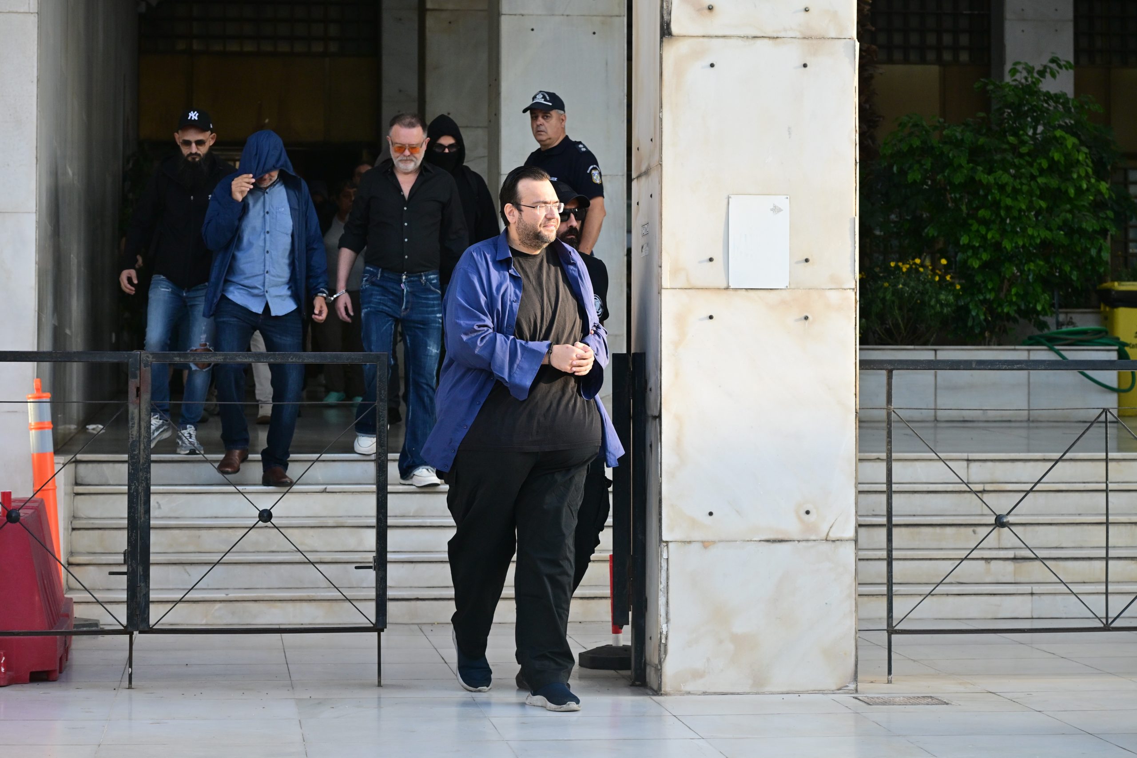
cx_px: 568
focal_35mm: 90
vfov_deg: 15.2
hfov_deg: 22.6
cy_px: 379
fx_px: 2842
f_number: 6.3
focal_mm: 90
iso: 720
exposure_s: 1/320
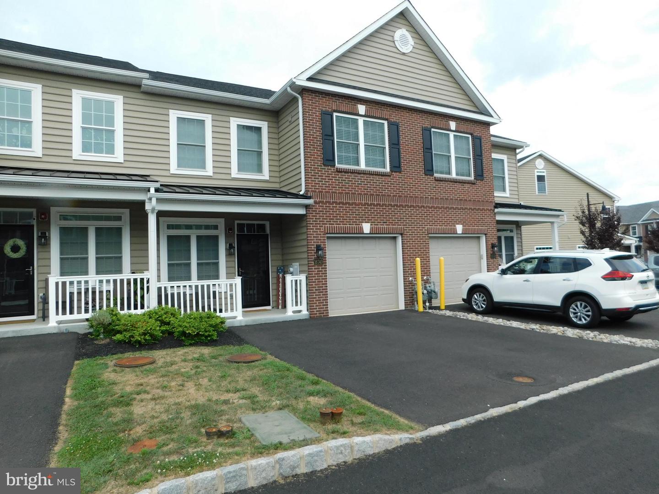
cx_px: 330
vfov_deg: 58.9
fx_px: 438
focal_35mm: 23
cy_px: 247
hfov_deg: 73.9
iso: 125
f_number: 3
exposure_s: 1/800
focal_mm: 4
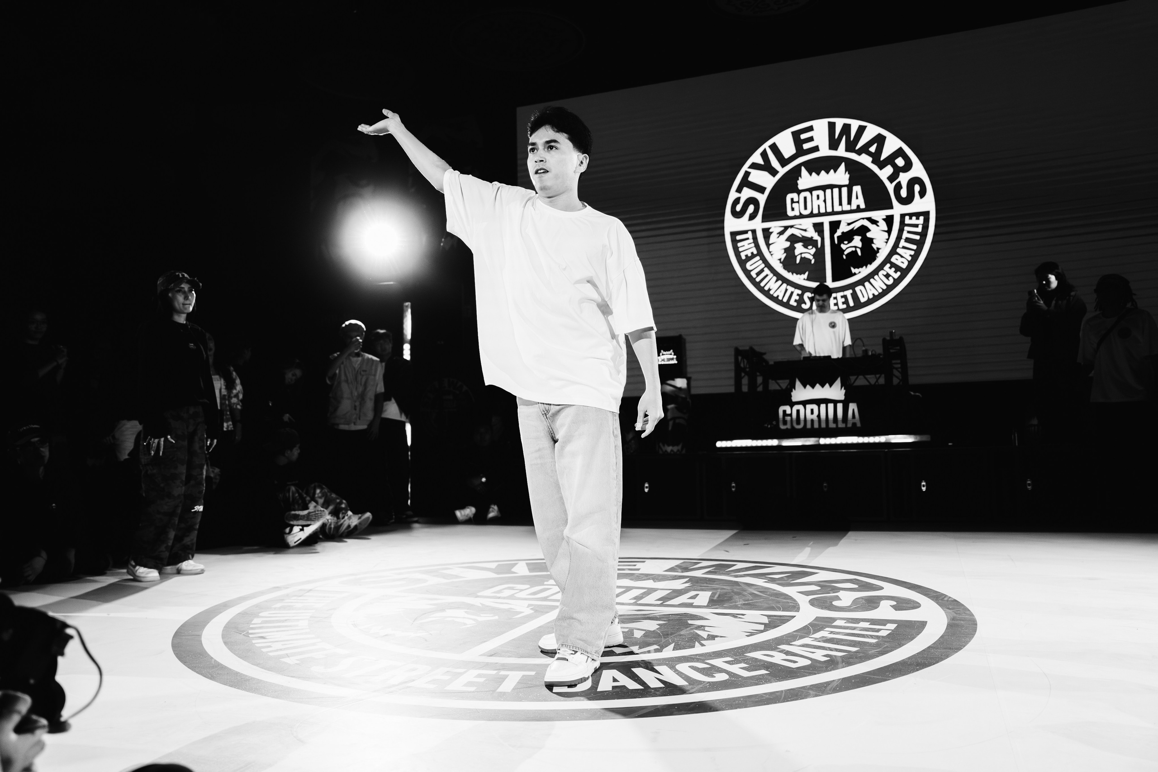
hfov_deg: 67.4
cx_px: 579
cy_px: 386
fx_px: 868
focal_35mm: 27
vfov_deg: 47.9
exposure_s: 1/800
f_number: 2.8
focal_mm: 27
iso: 3200
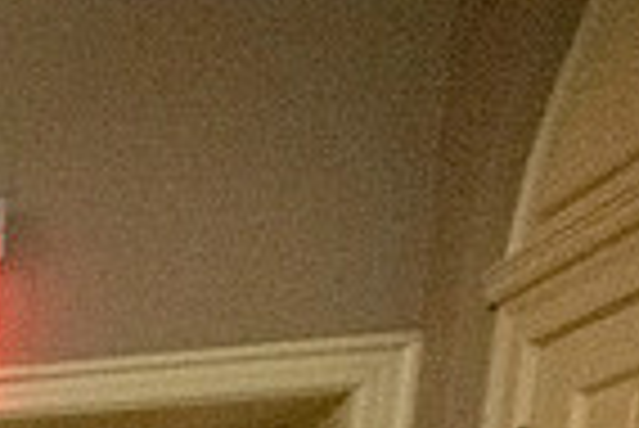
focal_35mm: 57
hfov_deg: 21.9
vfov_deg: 17.3
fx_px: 1013
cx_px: -508
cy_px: 858
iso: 25600
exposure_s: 1/250
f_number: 4.5
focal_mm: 14
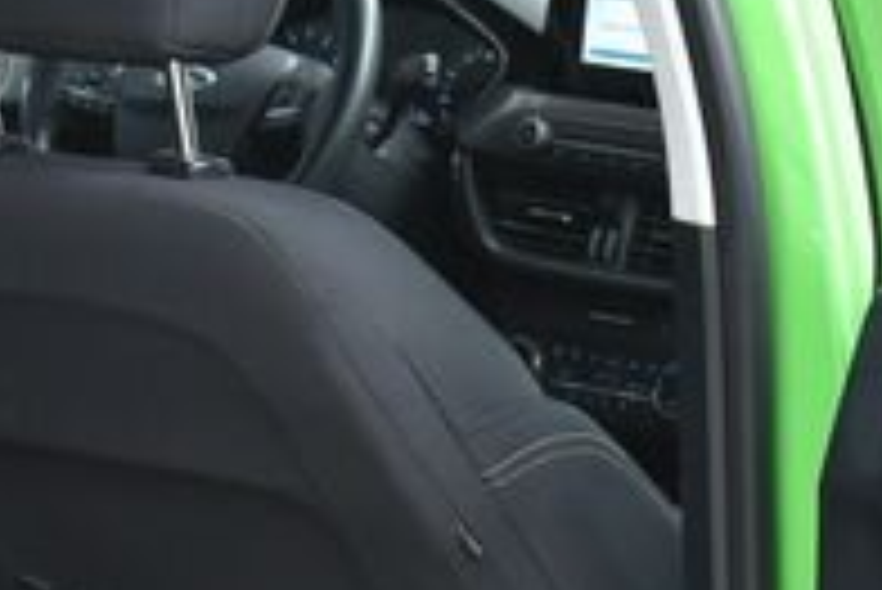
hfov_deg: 13.0
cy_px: 676
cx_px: 698
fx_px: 3849
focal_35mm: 157
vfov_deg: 8.7
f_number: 5
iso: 500
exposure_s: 1/100
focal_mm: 30
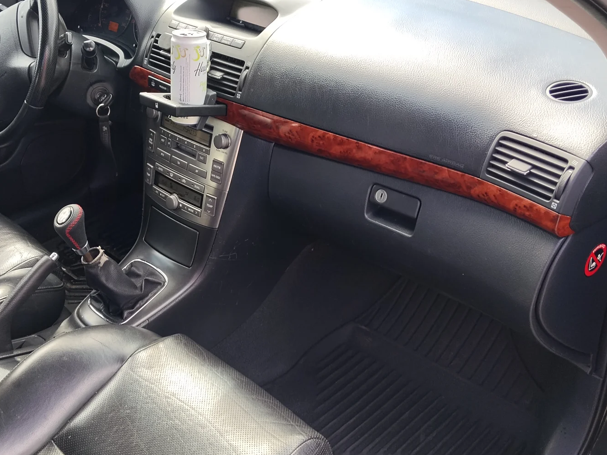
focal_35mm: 42
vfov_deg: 34.3
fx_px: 736
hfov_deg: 44.6
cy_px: 231
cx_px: 248
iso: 50
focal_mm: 4.22
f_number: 1.8
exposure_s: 1/126
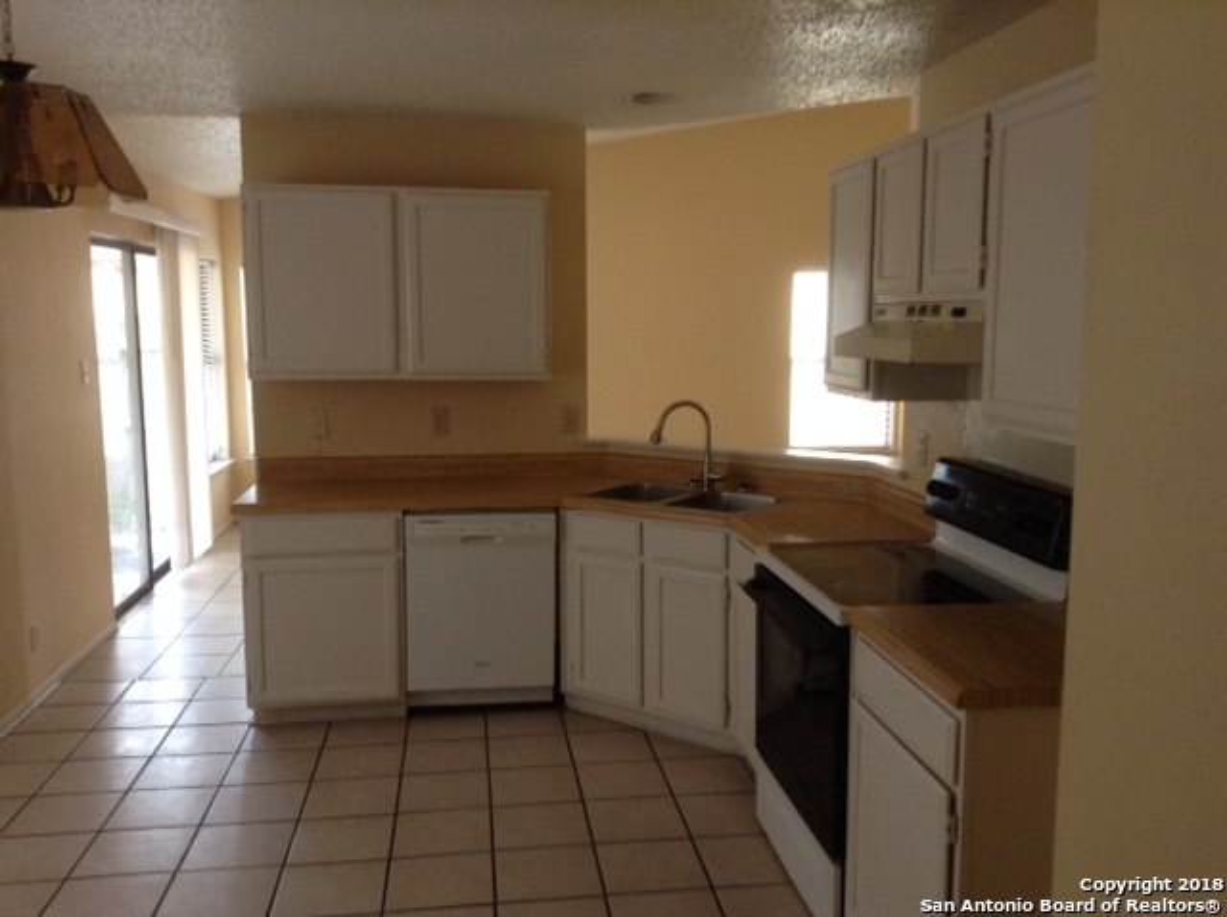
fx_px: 1168
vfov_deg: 42.8
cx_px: 614
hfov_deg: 55.4
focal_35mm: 33
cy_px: 458
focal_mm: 3.3
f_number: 2.4
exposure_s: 1/24
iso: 100
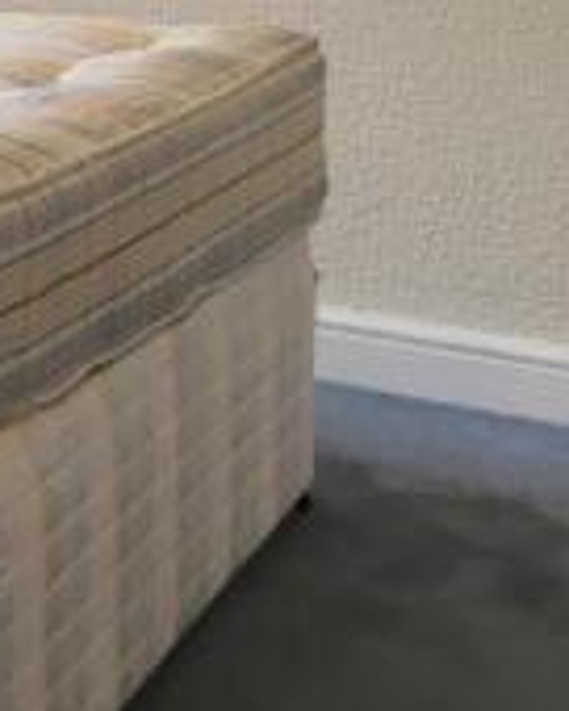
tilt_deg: -3.8
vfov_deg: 18.6
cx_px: -609
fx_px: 2042
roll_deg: +0.1
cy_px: -161
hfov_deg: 13.4
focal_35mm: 97
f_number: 2.2
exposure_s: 1/33
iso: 40
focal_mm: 4.15
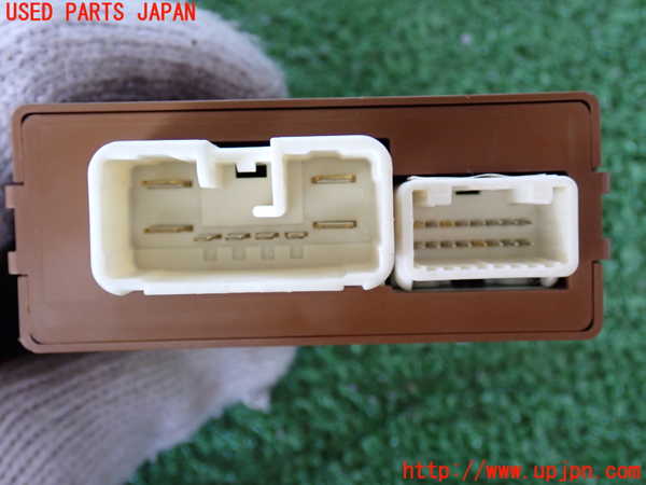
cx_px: 323
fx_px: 877
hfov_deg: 40.4
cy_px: 242
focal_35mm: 47
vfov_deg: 30.9
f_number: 3.1
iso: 640
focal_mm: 8.4
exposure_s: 1/50
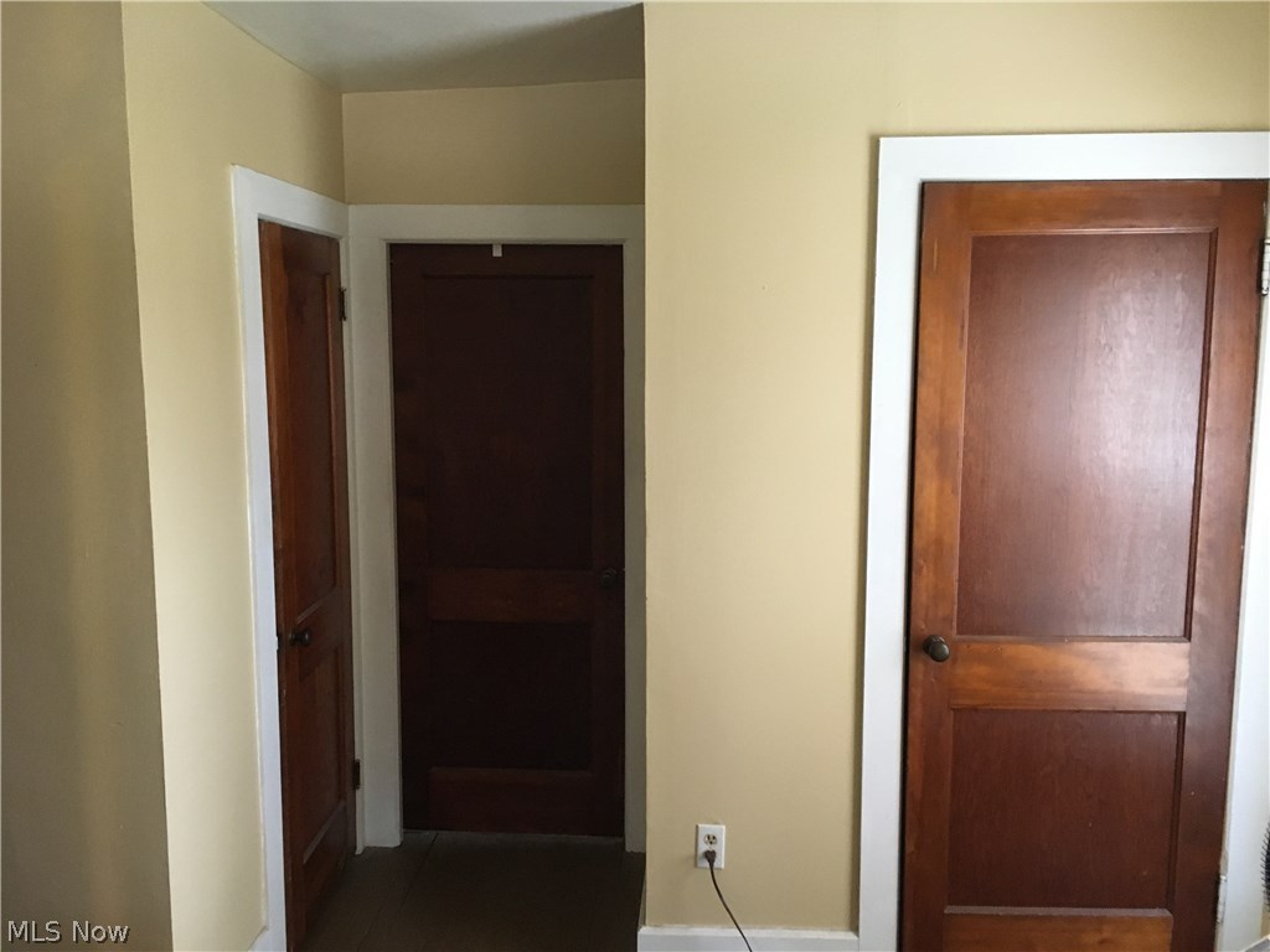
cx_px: 635
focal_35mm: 29
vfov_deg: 48.2
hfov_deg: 61.7
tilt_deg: -6.2
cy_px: 476
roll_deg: -0.5
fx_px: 1064
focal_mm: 4.15
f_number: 2.2
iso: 200
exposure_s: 1/30
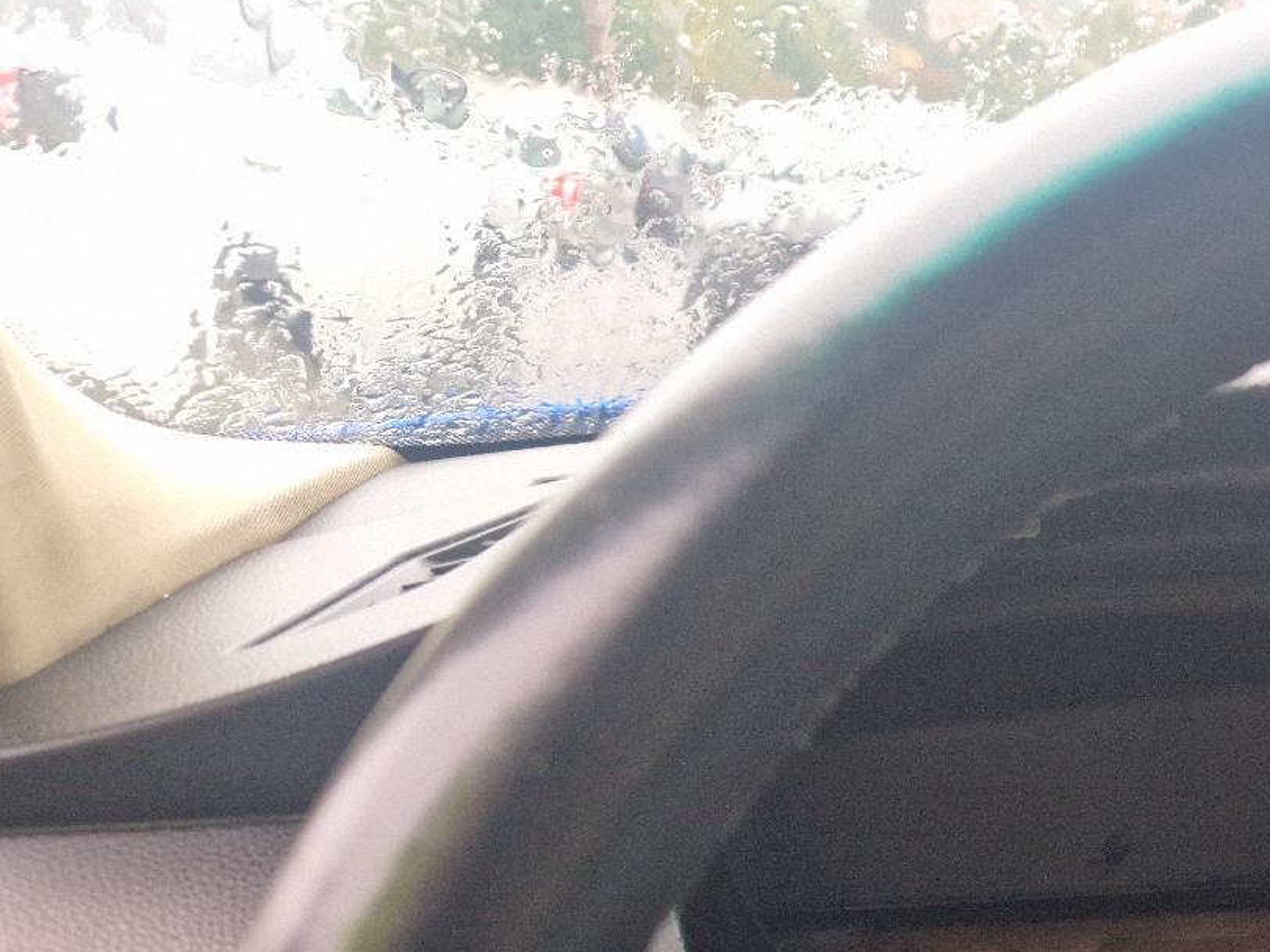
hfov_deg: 33.0
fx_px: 1871
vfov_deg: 26.8
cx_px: 1383
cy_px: 983
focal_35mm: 51
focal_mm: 5.4
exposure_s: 1/50
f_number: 1.8
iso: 50
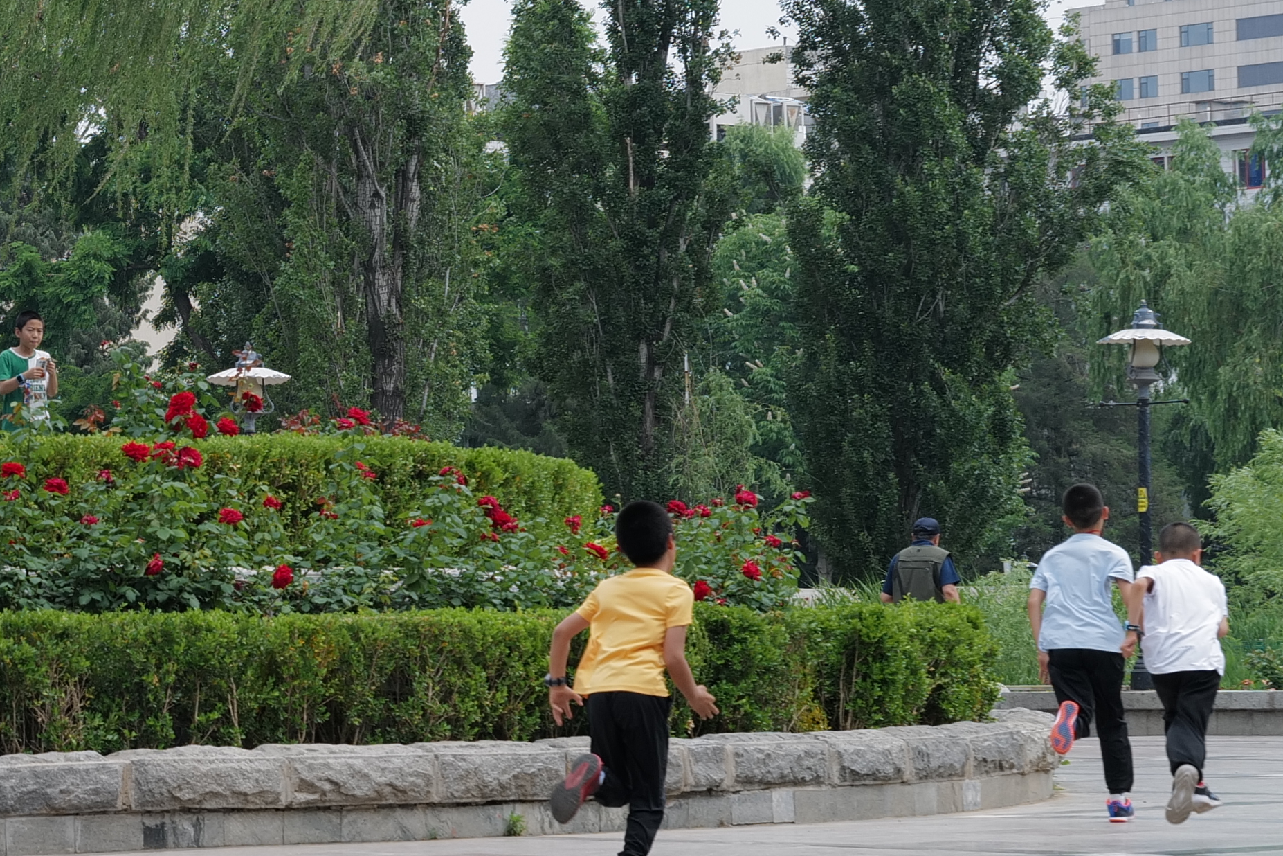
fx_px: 5631
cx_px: -496
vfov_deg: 8.7
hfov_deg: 12.5
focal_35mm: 158
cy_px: 460
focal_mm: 35
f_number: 3.4
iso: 100
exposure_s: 1/320
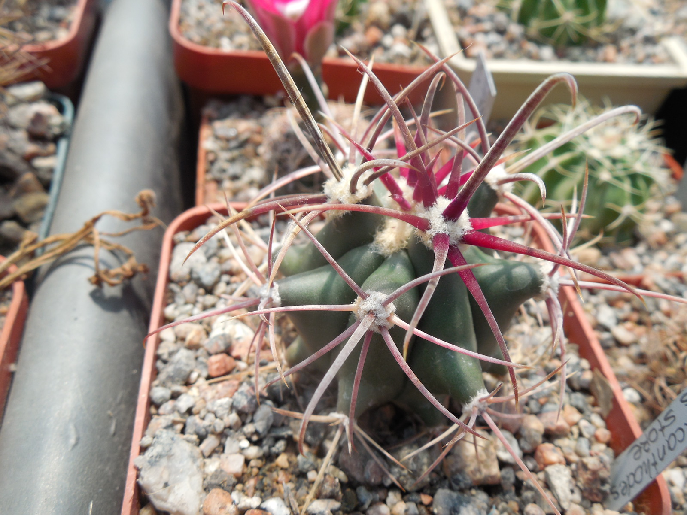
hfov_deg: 58.4
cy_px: 258
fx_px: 615
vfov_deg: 45.4
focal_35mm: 31
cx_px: 344
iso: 125
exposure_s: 1/400
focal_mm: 5.6
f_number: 3.6
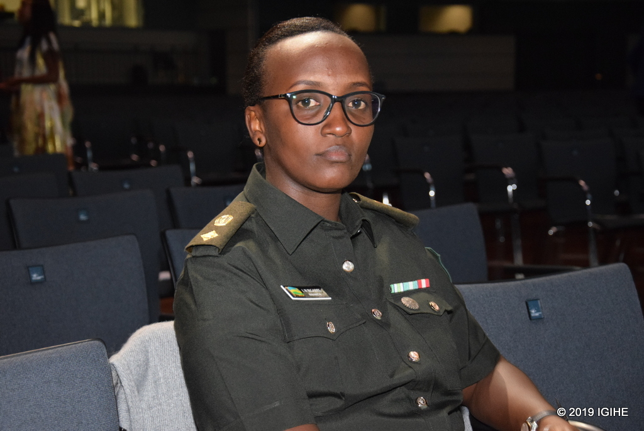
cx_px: 322
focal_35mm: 75
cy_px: 216
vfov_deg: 18.2
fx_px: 1343
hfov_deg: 27.0
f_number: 5
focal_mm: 50
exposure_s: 1/60
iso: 3200
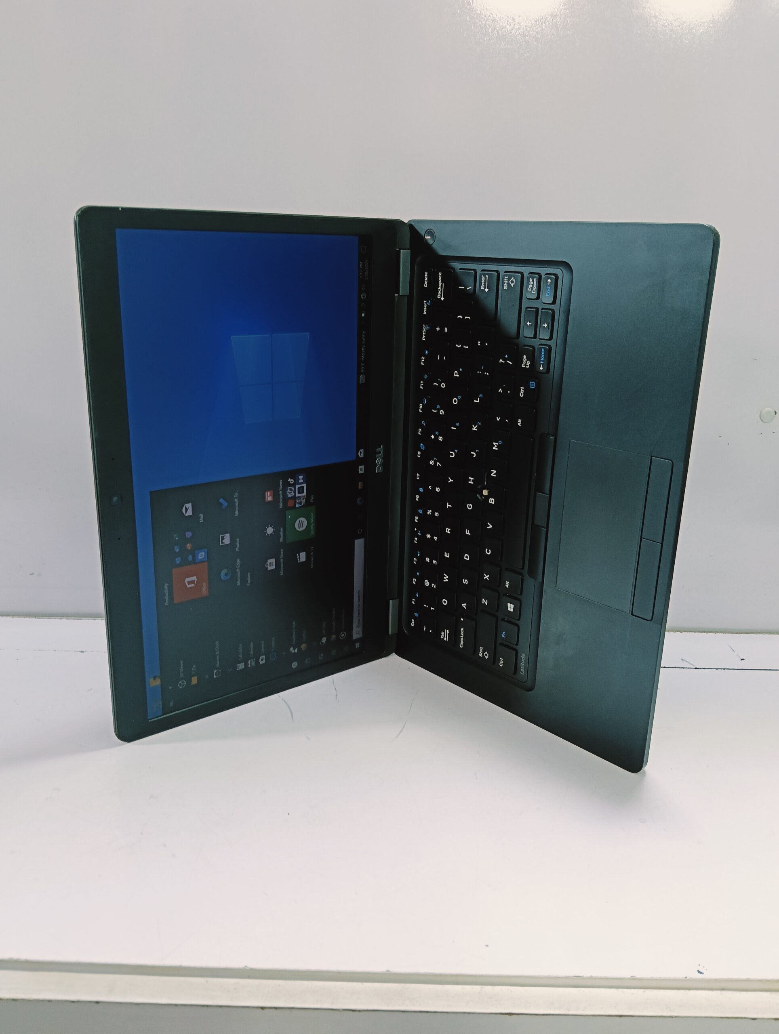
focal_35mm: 27
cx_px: 390
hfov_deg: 51.5
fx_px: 808
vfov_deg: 65.2
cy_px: 517
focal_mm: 3.98
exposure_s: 1/33.3
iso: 125
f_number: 1.8
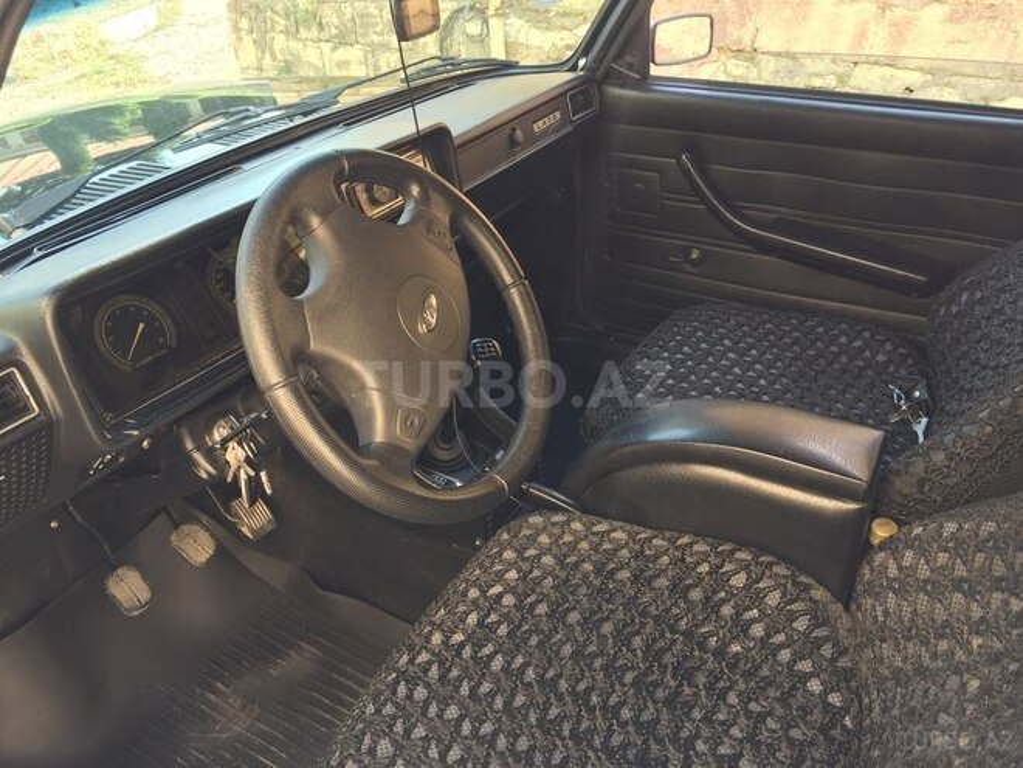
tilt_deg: -34.2
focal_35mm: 29
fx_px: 857
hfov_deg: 61.7
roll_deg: -0.4
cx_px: 512
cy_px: 384
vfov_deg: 48.2
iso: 32
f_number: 2.2
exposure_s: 1/50
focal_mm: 4.15
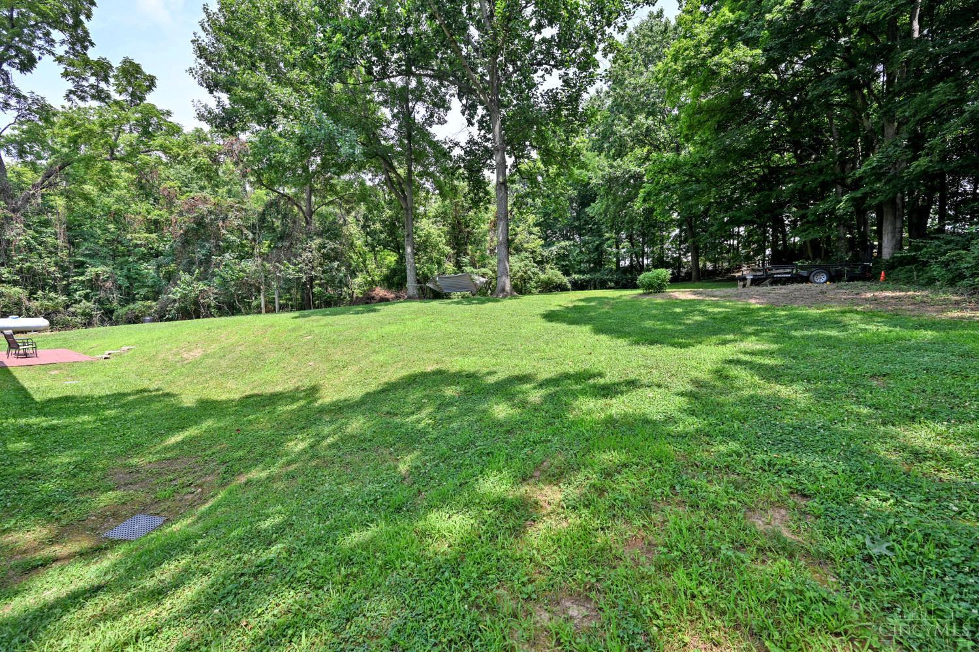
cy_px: 326
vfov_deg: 81.2
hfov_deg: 104.3
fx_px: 381
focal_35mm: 14
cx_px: 490
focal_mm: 14
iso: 110
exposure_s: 1/250
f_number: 5.6
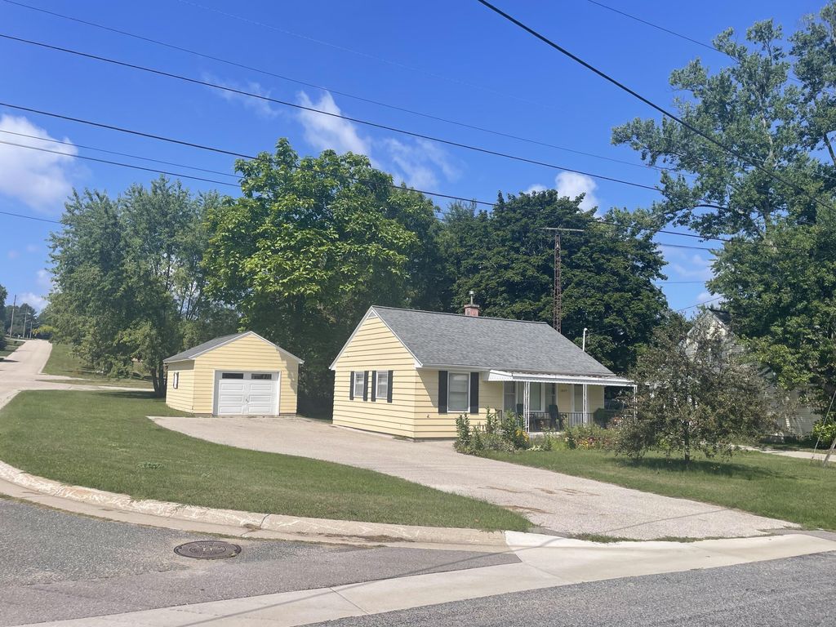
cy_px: 314
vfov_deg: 53.1
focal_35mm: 26
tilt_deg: +5.5
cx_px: 418
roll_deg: +0.3
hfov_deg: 67.3
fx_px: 628
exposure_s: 1/4000
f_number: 1.6
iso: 32
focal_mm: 4.2
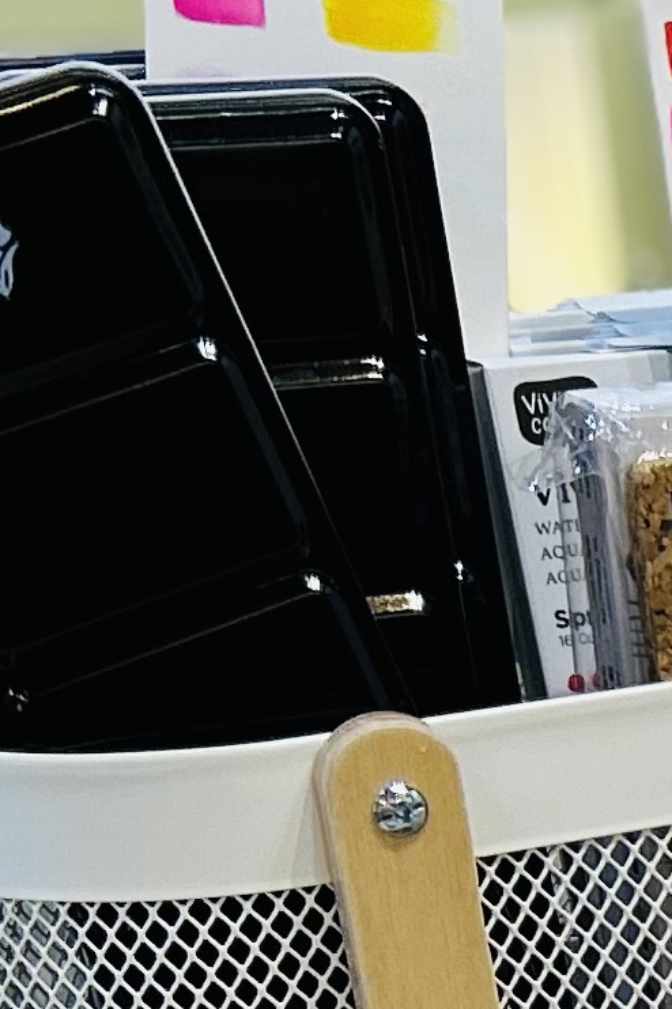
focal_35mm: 147
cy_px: 1639
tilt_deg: -27.2
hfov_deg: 8.2
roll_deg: -1.0
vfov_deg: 13.0
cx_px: 1862
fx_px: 4120
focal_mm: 5.7
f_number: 1.5
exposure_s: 1/120
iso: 64
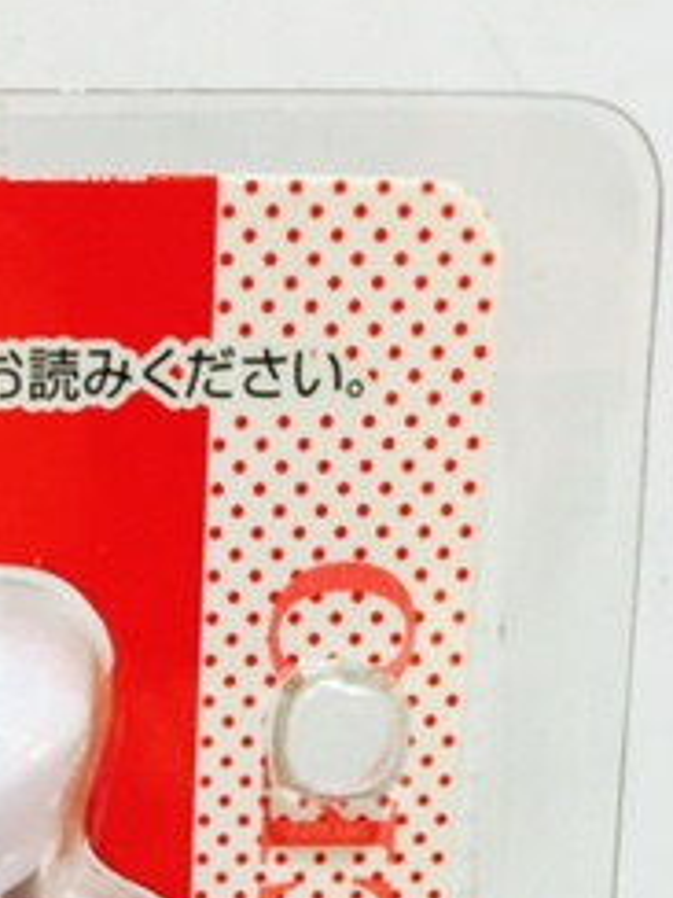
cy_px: 1130
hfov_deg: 18.8
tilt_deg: -21.1
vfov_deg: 23.1
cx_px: -33
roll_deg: +0.4
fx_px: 1970
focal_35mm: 76
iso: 125
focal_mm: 4.15
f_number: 2.2
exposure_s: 1/33
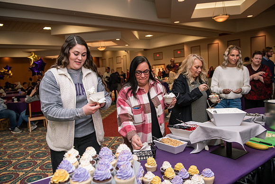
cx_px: 138
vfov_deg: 42.3
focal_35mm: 31
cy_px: 92
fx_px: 237
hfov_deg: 60.3
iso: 1000
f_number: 3.5
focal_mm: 31
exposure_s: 1/160
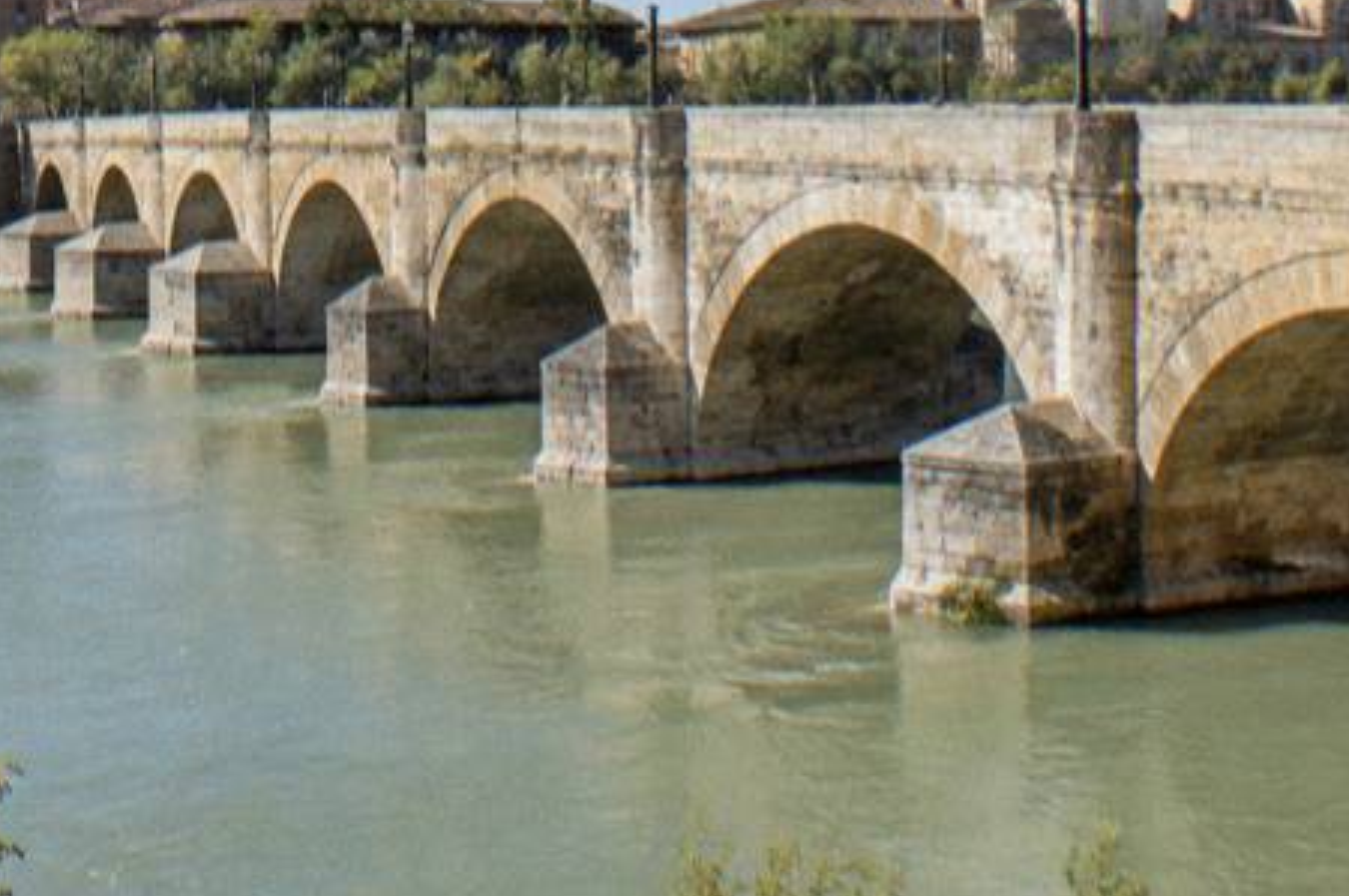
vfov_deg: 12.4
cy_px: 48
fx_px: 4080
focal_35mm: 109
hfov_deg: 18.7
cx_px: 935
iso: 200
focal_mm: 49
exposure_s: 1/800
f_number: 5.6
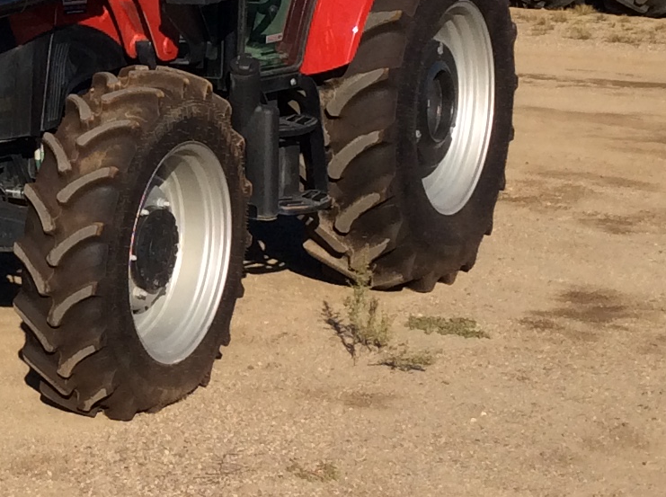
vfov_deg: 13.1
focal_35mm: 112
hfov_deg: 17.1
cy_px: 37
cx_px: -50
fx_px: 2151
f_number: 2.4
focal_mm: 3.3
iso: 32
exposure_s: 1/1590
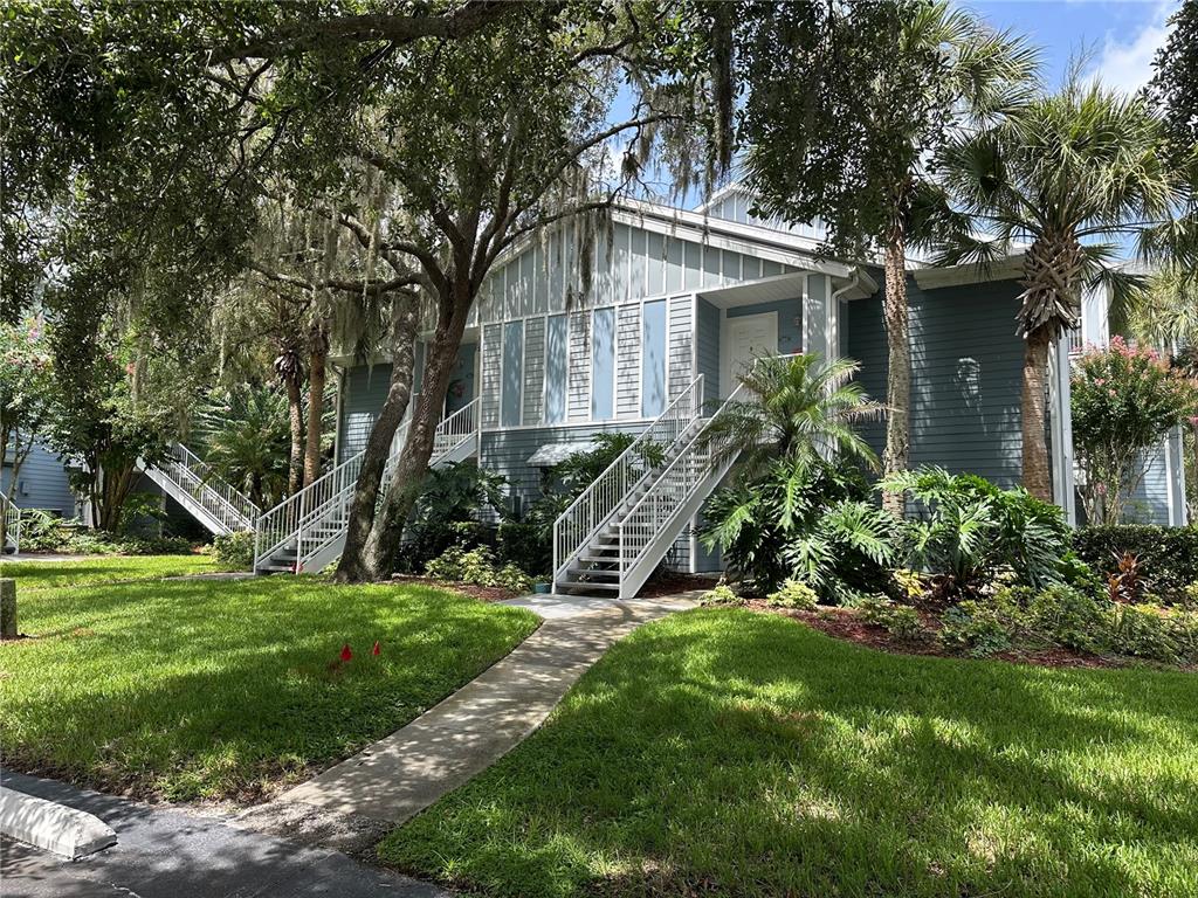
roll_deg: -0.9
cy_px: 449
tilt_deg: +7.2
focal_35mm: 24
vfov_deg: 56.8
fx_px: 831
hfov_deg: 71.6
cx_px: 599
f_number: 1.78
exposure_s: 1/962
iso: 80
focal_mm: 6.86
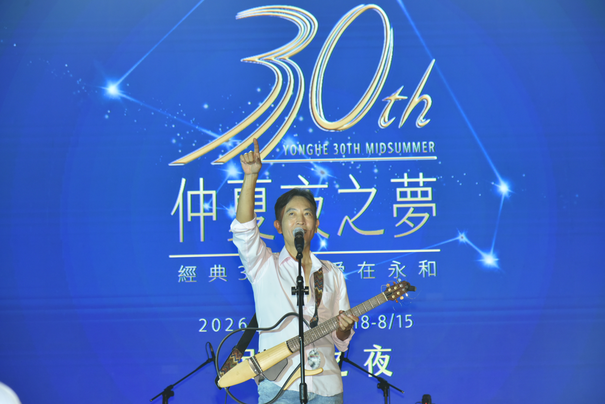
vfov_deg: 11.4
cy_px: 202
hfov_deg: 17.1
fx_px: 2017
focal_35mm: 120
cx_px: 302
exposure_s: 1/100
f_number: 5.6
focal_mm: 120
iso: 1000
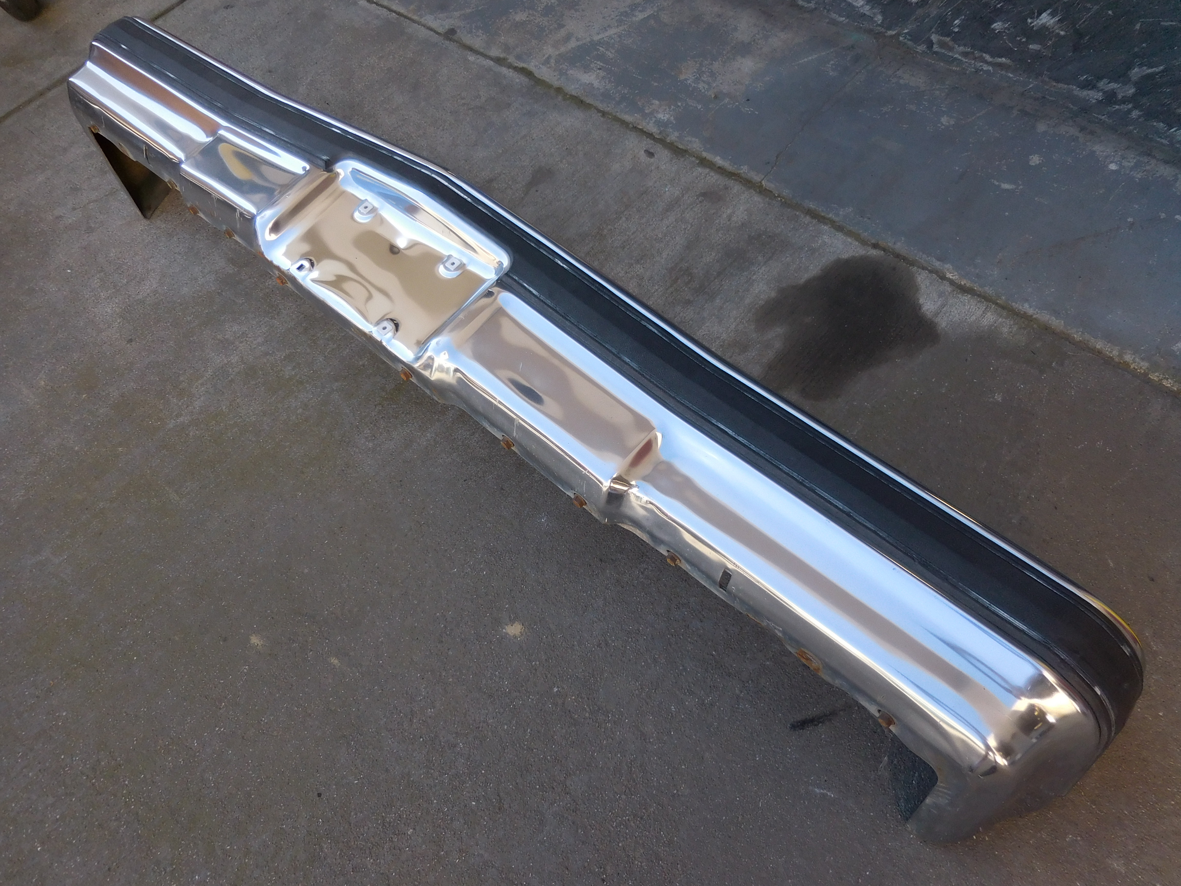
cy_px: 443
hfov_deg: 69.4
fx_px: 853
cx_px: 590
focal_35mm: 25
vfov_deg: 54.9
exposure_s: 1/250
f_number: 3.3
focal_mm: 4.5
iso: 125
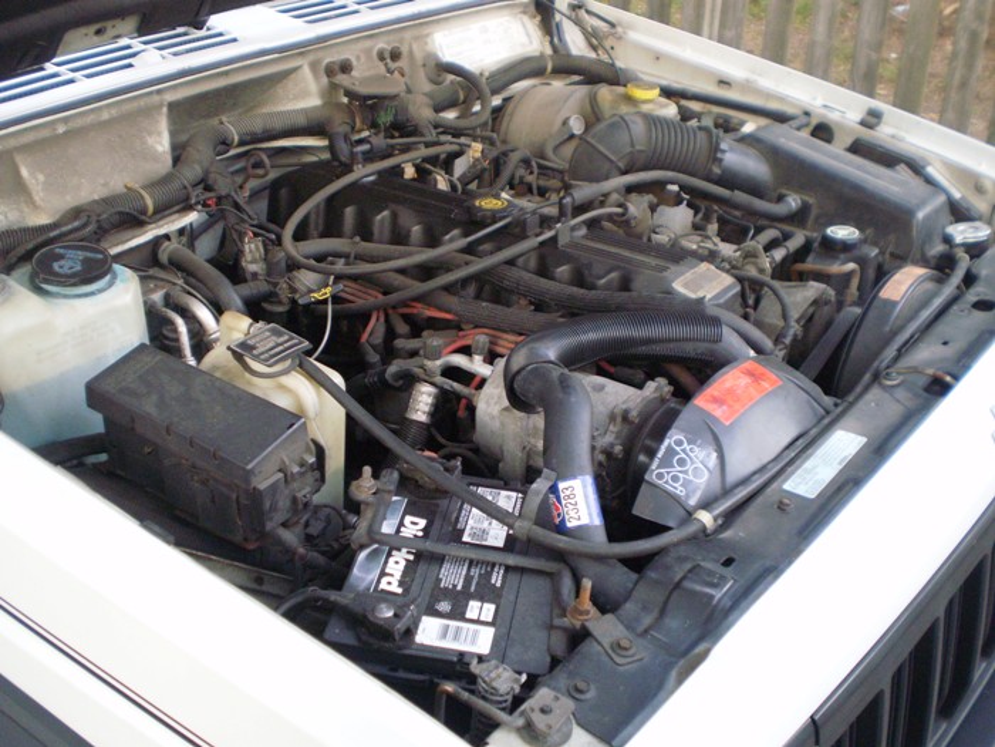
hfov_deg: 44.8
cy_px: 374
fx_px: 1207
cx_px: 498
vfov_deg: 34.3
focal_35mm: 42
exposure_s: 1/40
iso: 400
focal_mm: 7.4
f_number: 3.5
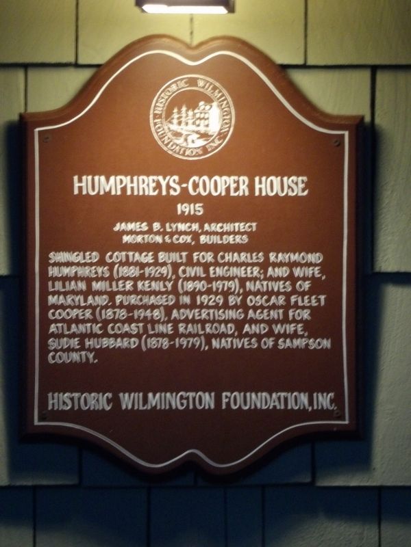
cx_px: 206
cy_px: 274
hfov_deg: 1.4
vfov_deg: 1.9
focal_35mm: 1053
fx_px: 16670
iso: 800
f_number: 5.7
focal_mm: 188.8
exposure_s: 1/11
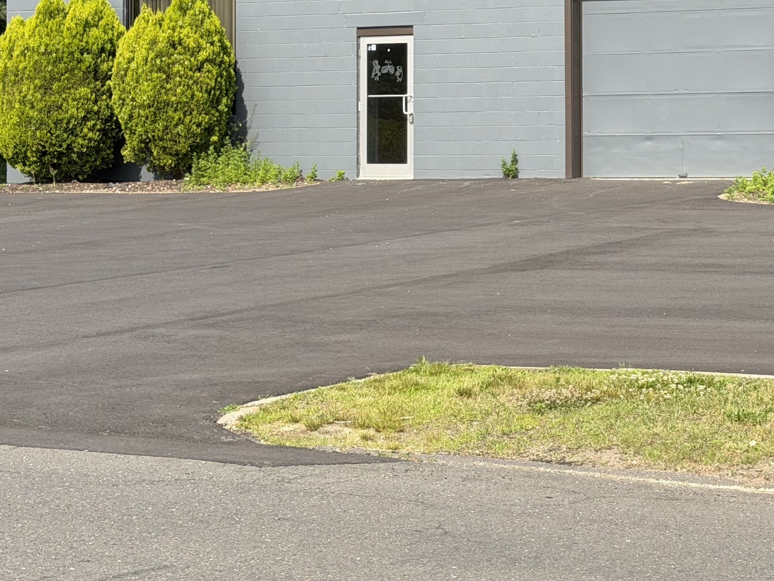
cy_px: 106
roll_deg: +0.2
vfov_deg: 14.6
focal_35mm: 101
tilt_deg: +0.9
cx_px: 613
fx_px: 2258
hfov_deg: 19.3
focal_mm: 6.76
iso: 64
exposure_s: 1/2976
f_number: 1.78
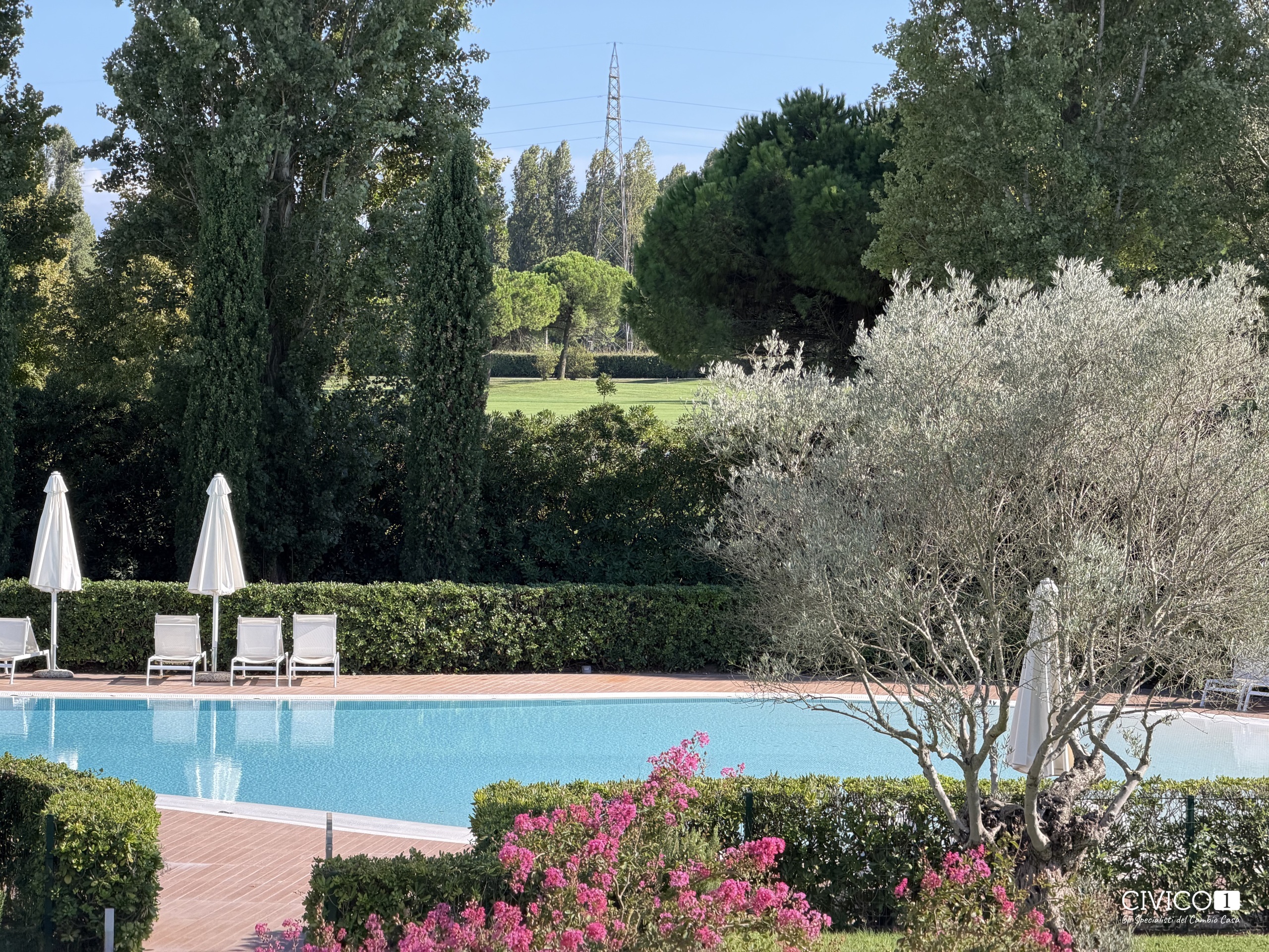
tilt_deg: -2.6
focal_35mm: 100
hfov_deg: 19.6
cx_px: 634
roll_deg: -1.1
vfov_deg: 14.8
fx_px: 3666
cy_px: 476
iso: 50
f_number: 2.8
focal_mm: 16.89
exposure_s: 1/579
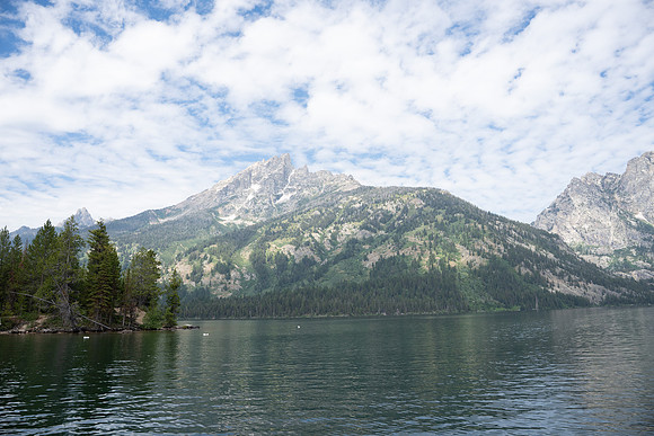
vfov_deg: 53.2
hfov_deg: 73.7
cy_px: 218
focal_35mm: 24
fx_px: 436
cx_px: 327
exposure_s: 1/320
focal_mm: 24
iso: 100
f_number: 5.6
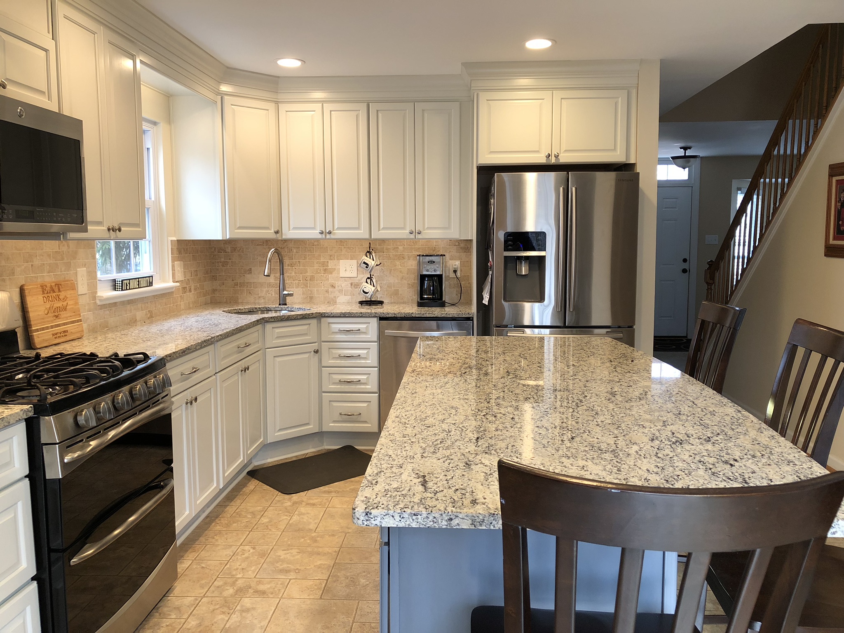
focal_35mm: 28
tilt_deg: -6.5
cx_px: 422
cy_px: 316
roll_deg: +0.1
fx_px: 683
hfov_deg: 63.4
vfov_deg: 49.7
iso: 25
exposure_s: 1/30
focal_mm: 3.99
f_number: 1.8
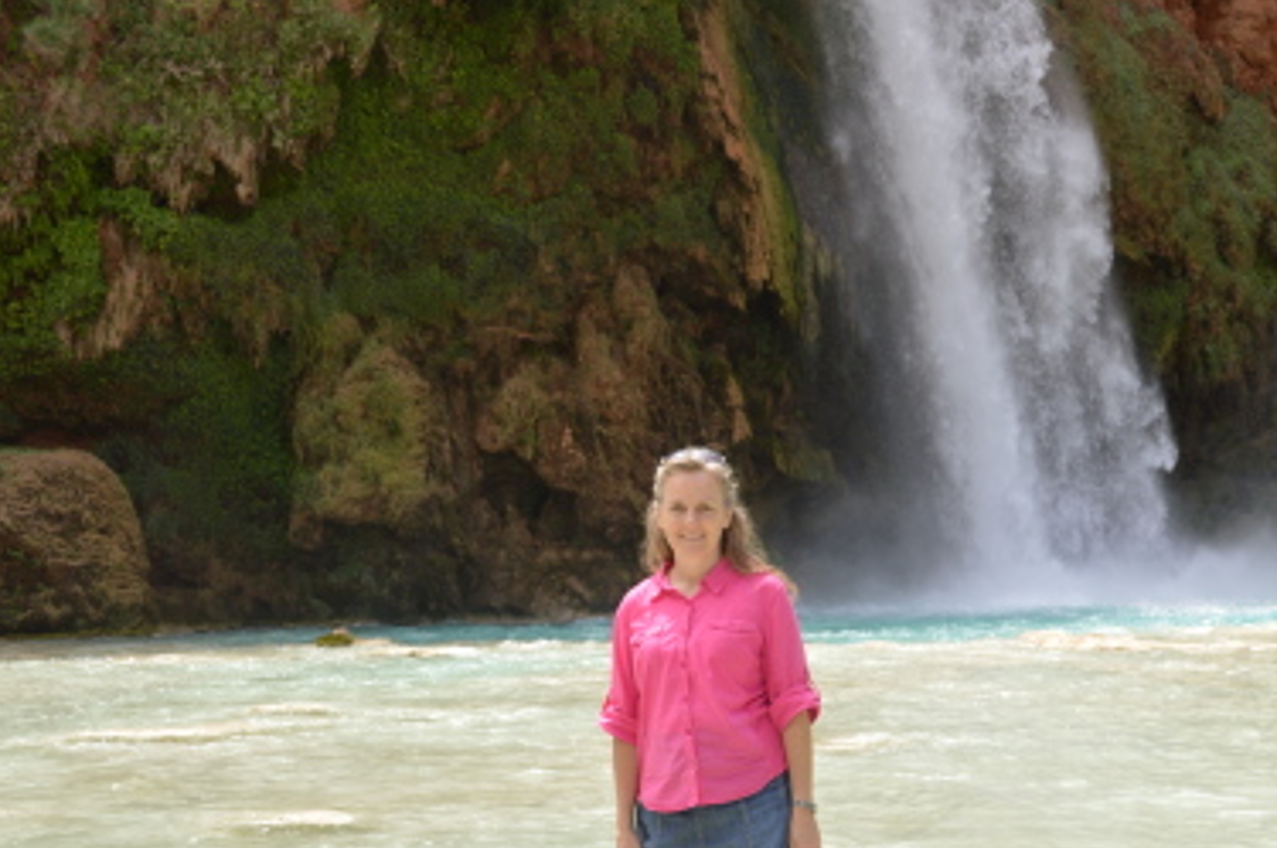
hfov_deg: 35.3
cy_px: 535
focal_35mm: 56
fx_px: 1984
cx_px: 848
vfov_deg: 24.1
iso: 100
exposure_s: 1/200
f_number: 5.6
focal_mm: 28
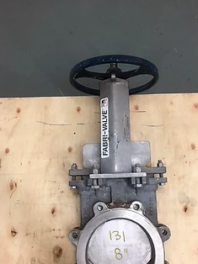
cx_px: 115
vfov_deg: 50.0
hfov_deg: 38.5
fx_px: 283
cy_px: 150
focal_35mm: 37
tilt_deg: -71.6
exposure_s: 1/30
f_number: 2.2
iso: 80
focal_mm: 4.15
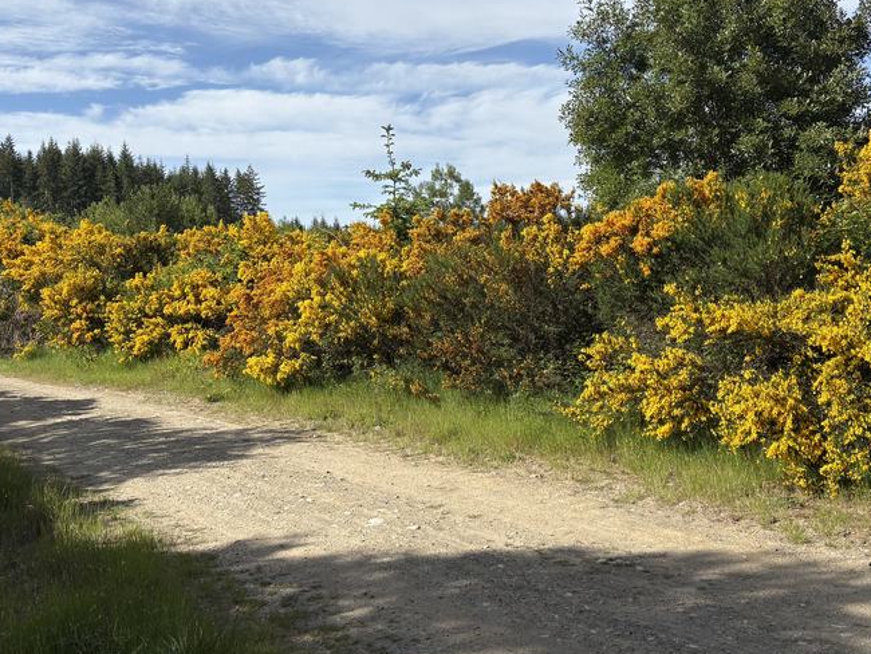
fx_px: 1007
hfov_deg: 46.7
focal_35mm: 40
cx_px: 402
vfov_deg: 35.9
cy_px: 271
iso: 50
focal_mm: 5.96
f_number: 1.6
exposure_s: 1/4065
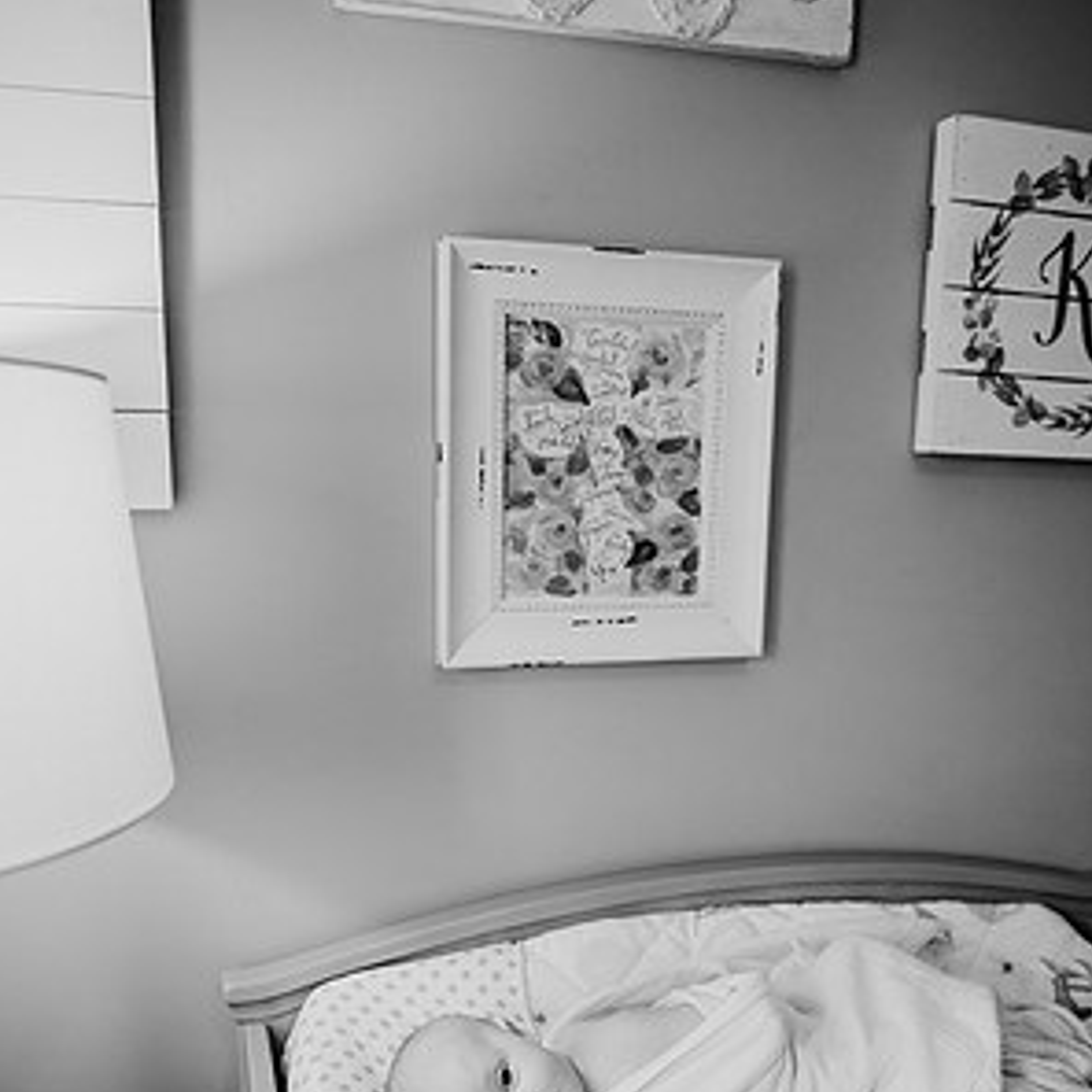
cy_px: 705
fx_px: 1106
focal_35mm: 31
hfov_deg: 52.5
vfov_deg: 51.8
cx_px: 546
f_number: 2
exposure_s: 1/320
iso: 800
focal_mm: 24
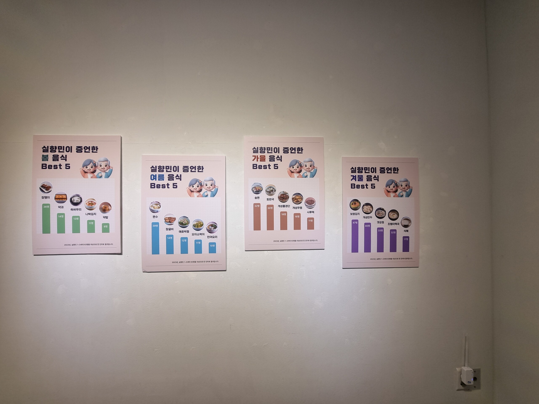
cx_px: 270
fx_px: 202
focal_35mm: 13
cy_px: 202
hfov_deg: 106.2
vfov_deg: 89.9
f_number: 2.2
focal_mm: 2.2
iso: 50
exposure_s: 1/60
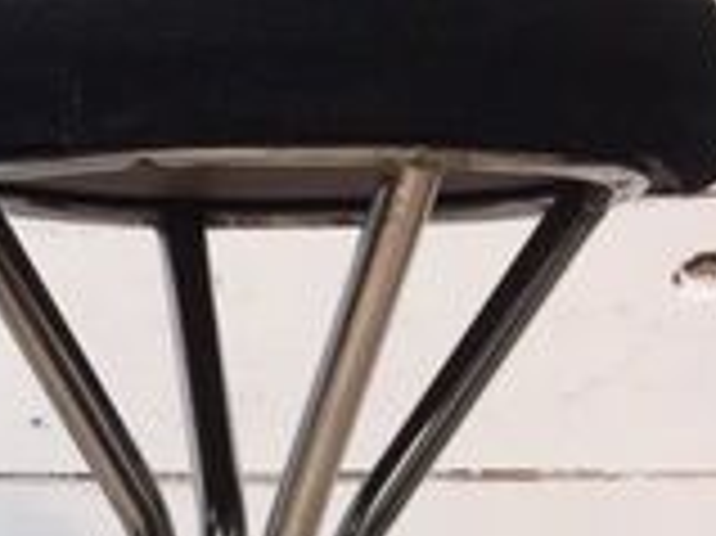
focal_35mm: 117
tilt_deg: -15.1
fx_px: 2418
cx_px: -311
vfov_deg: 11.2
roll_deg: -2.6
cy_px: 1149
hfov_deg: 15.7
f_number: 2.2
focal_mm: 4.15
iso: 32
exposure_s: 1/17
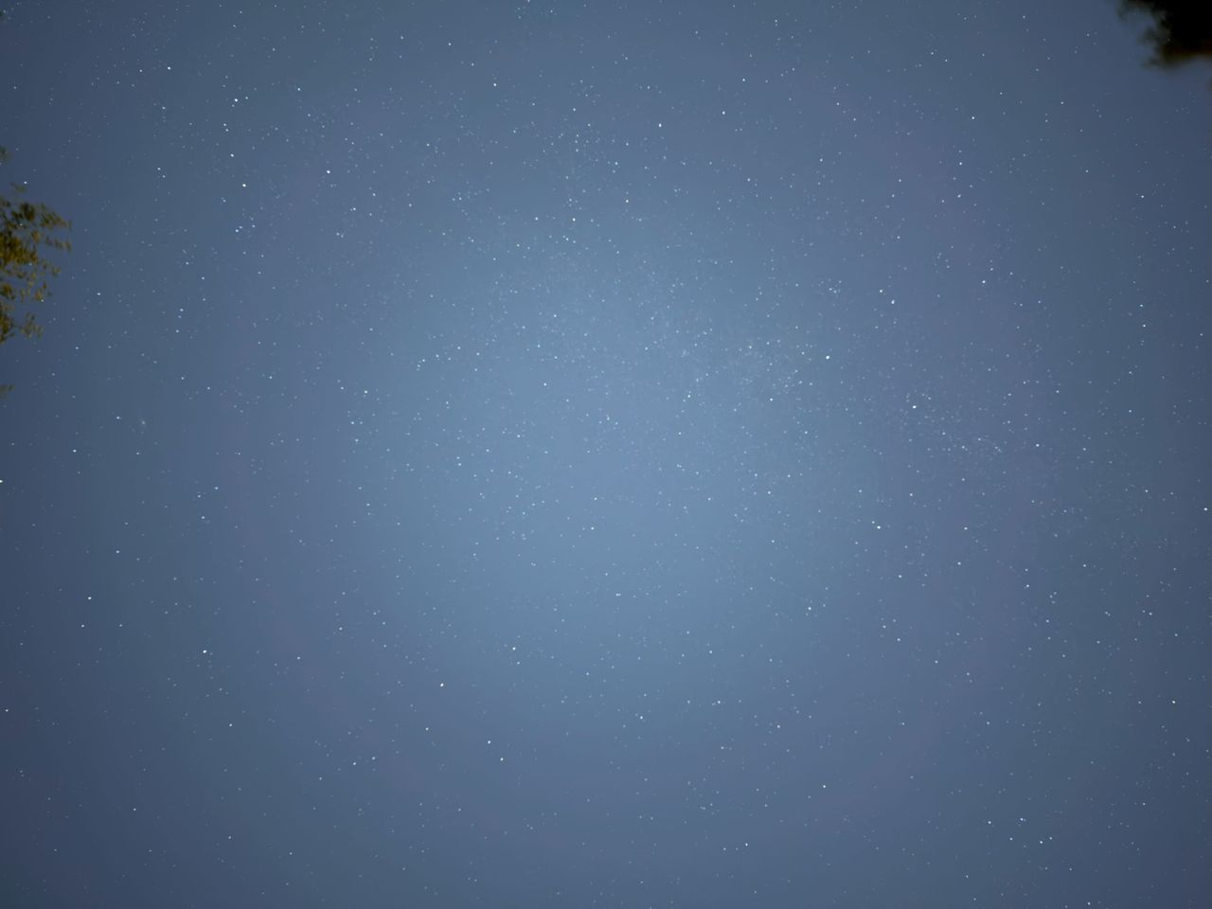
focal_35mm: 24
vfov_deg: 56.8
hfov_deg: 71.6
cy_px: 454
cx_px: 606
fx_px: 840
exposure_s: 3
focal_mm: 6.76
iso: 1600
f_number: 1.78
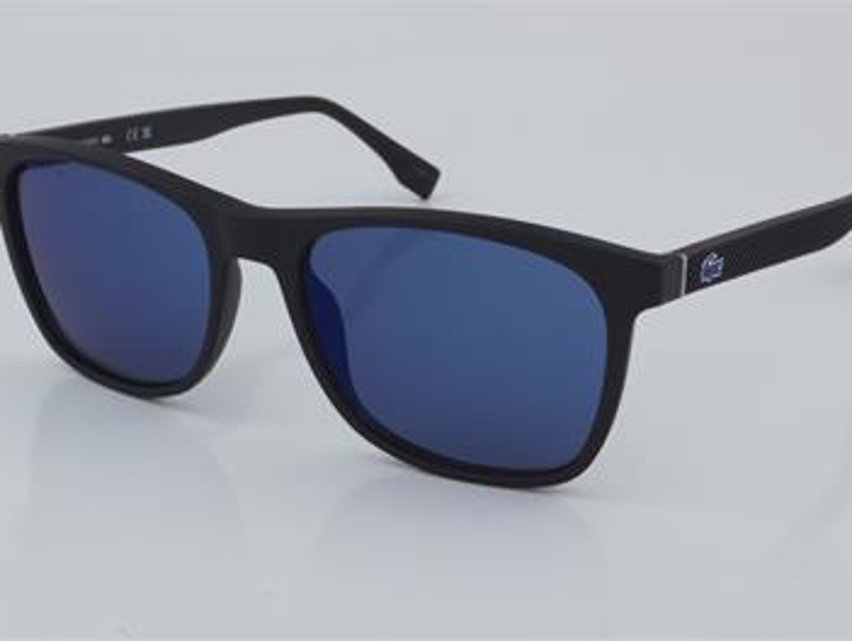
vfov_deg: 18.0
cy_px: 320
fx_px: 2020
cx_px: 432
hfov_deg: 23.8
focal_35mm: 82
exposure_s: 1/4
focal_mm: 50
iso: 100
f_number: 32
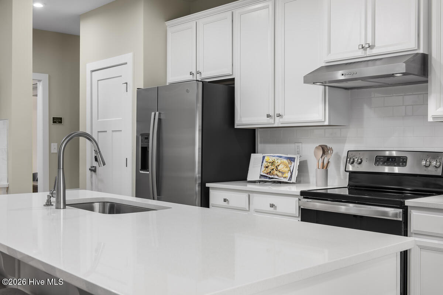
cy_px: 148
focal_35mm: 40
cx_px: 222
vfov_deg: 33.4
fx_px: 492
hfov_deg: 48.5
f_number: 8
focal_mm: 40
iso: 200
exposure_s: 1/200
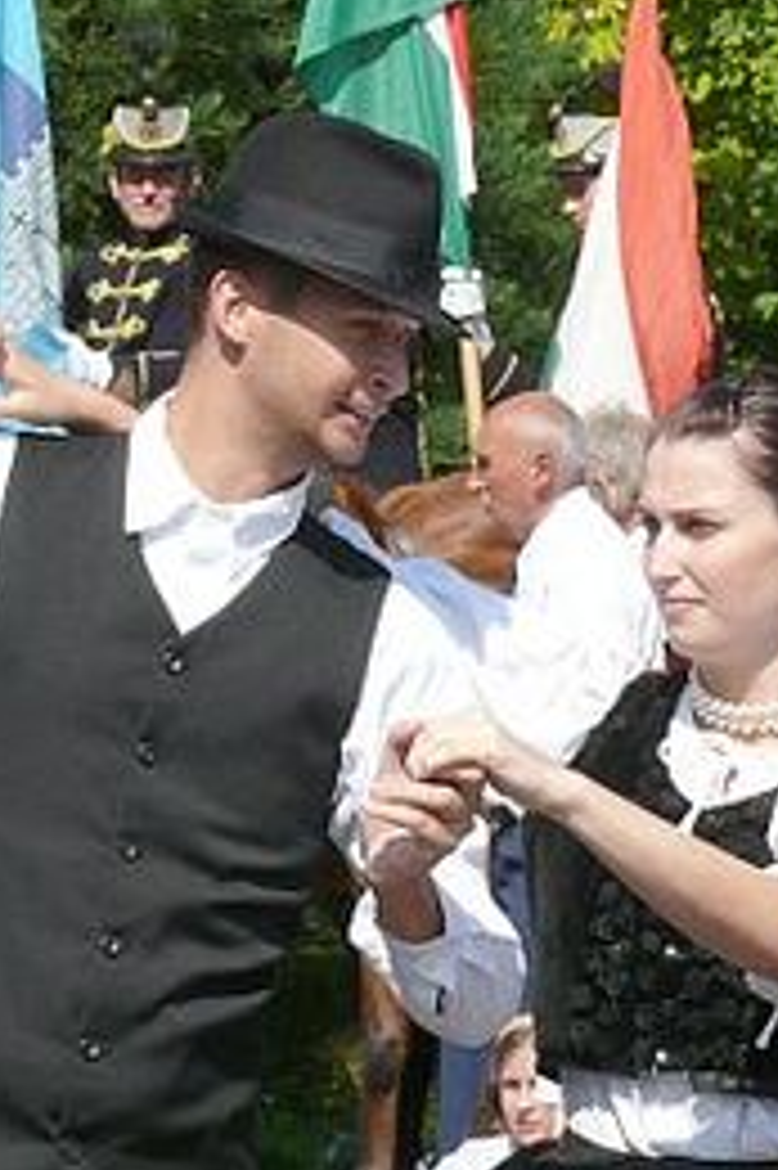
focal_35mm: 299
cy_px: 513
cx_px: 513
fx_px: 9705
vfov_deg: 6.9
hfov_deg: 4.6
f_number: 6.3
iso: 100
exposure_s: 1/400
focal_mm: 22.2
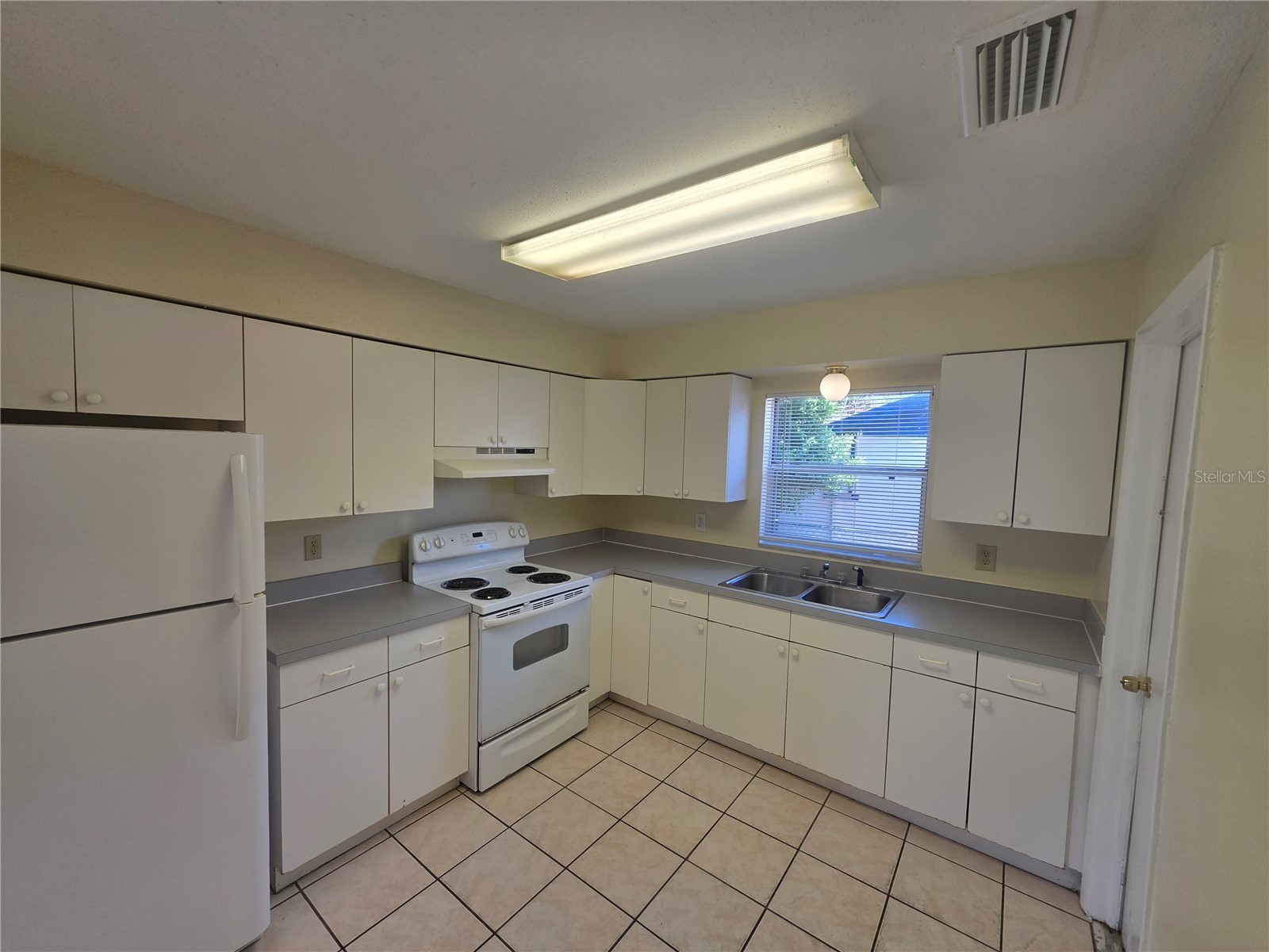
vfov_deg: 89.9
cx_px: 634
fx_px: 477
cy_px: 476
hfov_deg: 106.2
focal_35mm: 13
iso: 40
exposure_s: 1/120
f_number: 1.9
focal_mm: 2.2
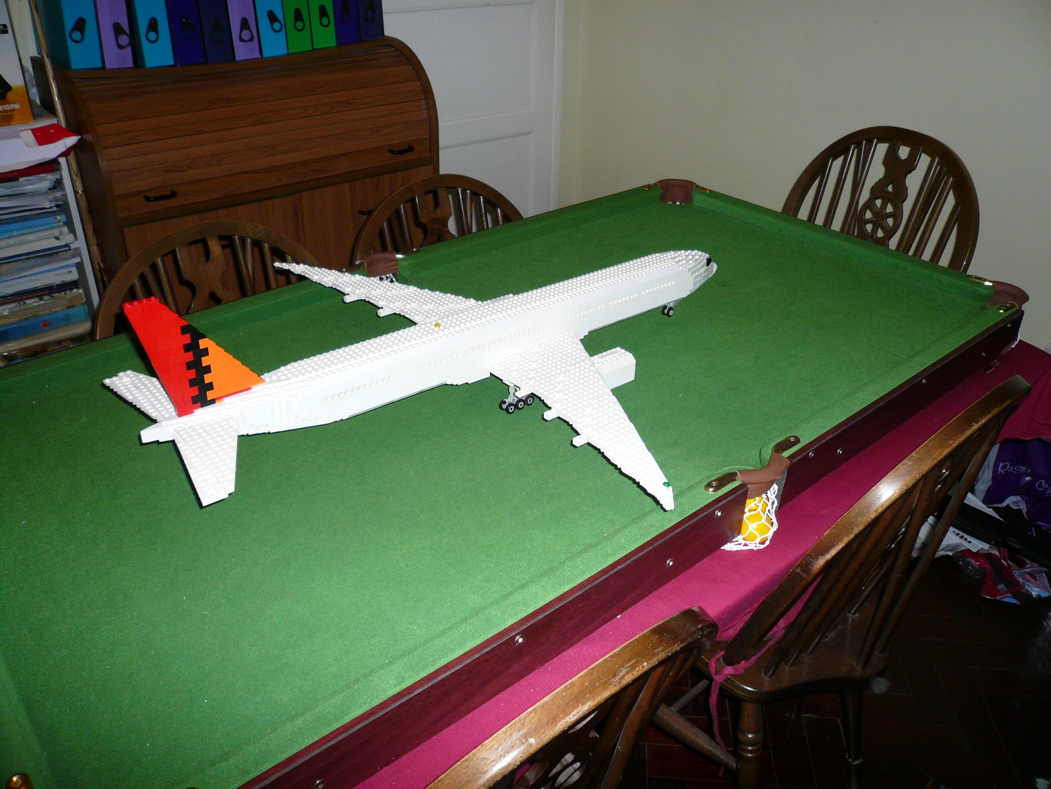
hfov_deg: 63.4
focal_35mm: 28
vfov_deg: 49.7
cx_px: 526
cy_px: 394
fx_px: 850
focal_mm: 4.6
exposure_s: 1/30
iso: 100
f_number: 2.8
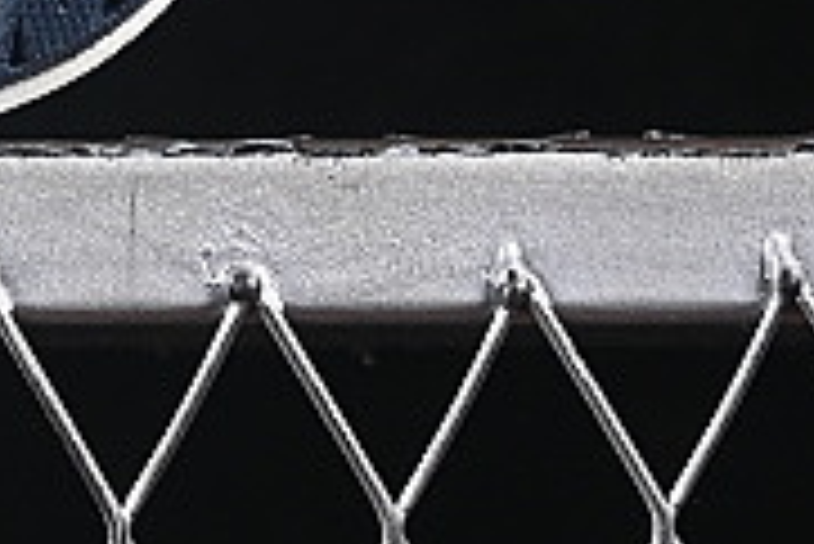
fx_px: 10115
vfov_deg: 3.0
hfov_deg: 4.4
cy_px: -859
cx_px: -1516
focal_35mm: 447
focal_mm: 50
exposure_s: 1/80
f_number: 7.1
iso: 160
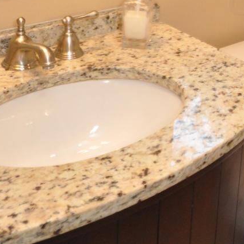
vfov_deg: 24.8
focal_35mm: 66
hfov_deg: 23.5
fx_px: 526
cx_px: 303
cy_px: -2
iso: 560
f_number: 4
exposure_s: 1/60
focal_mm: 11
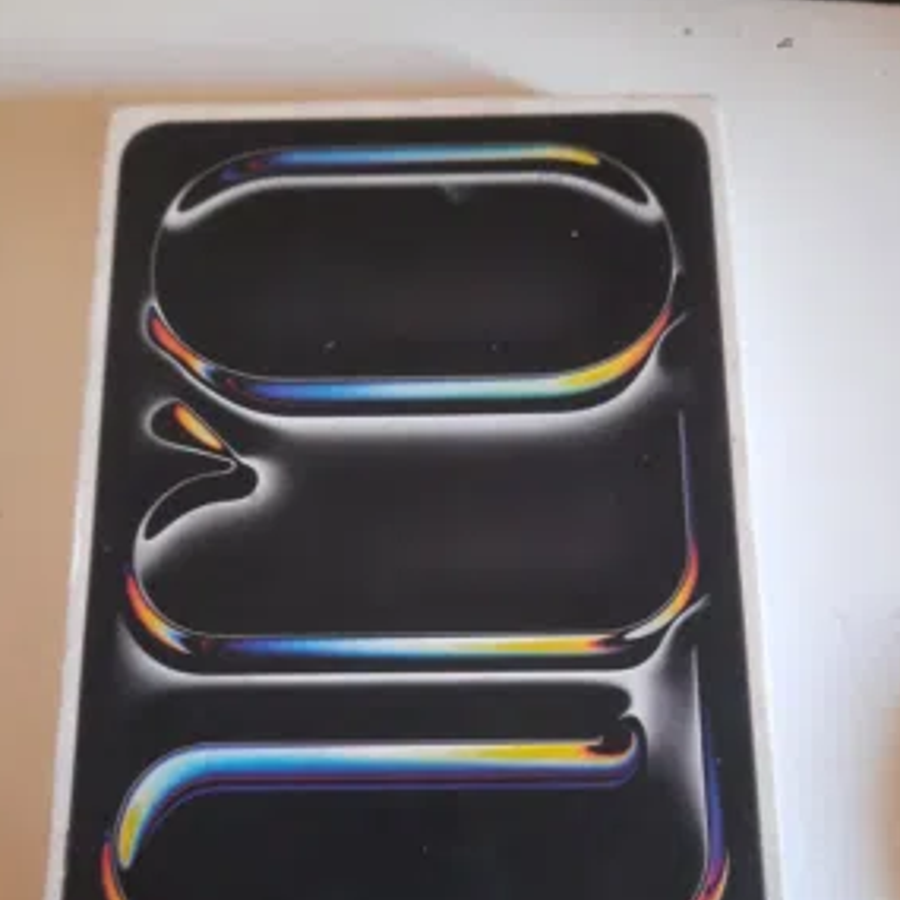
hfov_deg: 52.5
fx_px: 912
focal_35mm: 31
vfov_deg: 52.0
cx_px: 439
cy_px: 556
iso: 800
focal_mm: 4.6
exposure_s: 1/20
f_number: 2
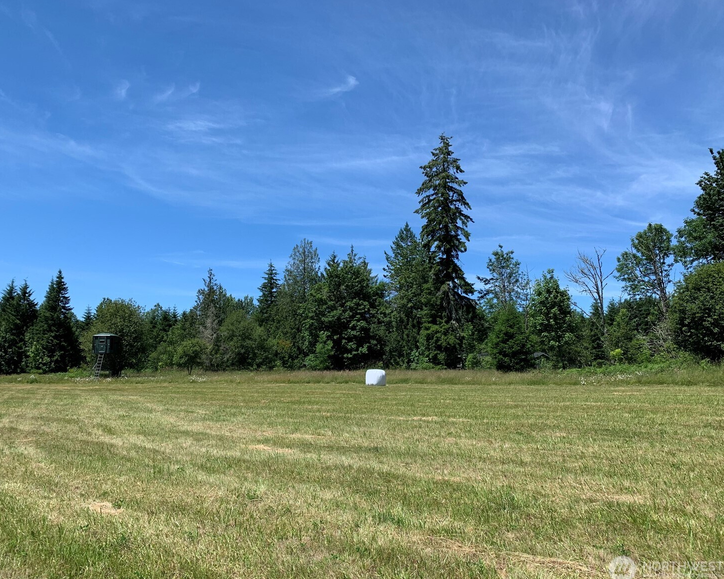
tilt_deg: +7.8
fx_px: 600
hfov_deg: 62.2
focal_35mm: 28
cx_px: 339
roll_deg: -0.7
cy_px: 290
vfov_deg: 51.5
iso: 25
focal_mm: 4.25
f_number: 1.8
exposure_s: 1/1916
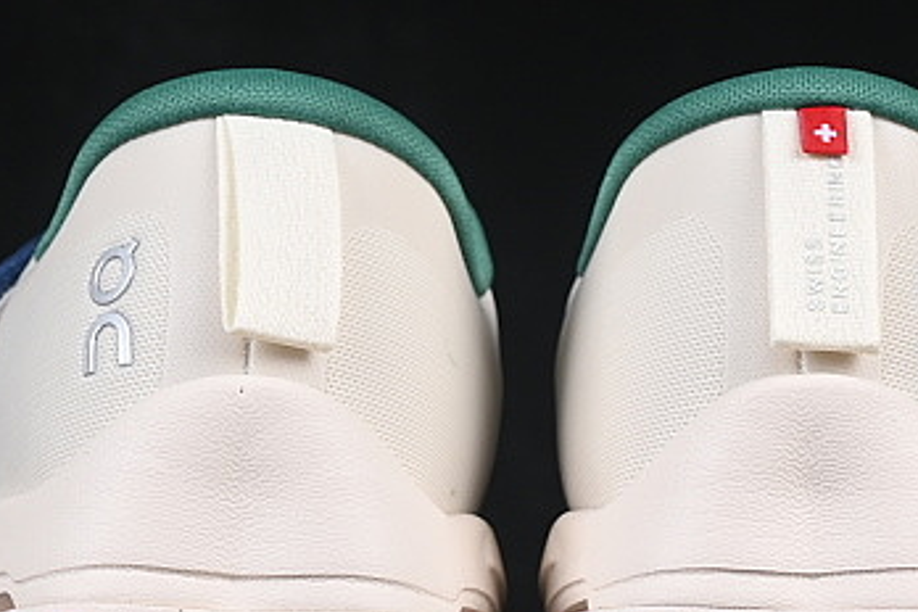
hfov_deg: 8.8
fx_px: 5941
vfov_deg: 5.9
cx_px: 549
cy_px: 103
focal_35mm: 233
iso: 160
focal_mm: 50
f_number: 8
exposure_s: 1/80
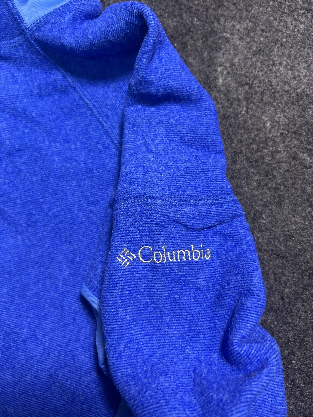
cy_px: 208
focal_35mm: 26
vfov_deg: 67.3
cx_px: 156
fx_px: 313
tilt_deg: -53.4
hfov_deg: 53.1
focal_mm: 5.7
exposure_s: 1/50
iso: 250
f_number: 1.5
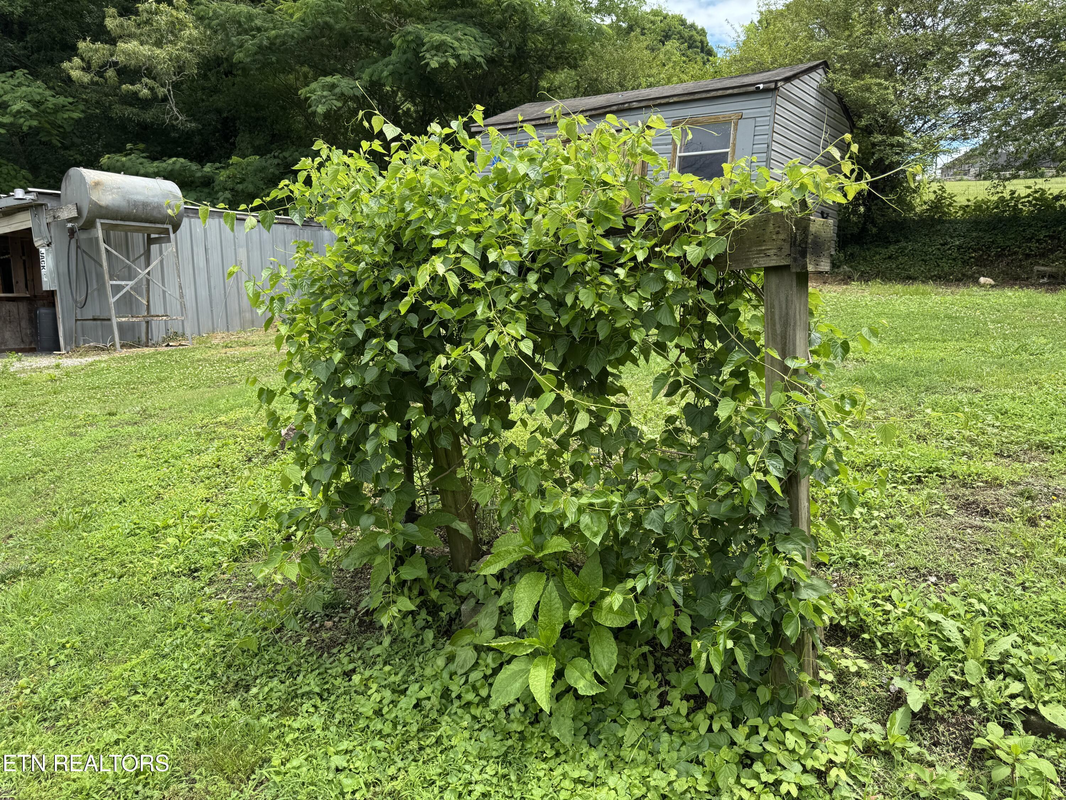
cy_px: 400
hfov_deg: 71.6
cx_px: 533
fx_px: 739
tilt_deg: -8.3
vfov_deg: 56.8
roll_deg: +0.7
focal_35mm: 24
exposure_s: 1/1818
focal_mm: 6.76
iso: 80
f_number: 1.78
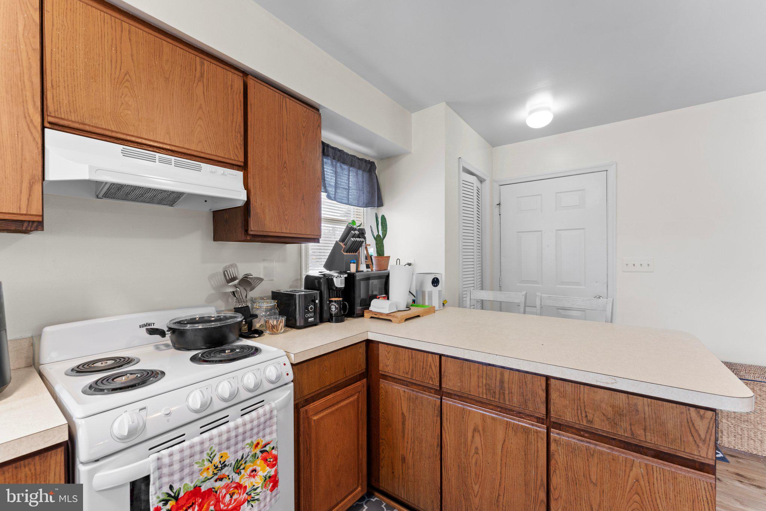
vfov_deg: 81.2
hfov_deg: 104.2
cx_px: 383
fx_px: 298
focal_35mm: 14
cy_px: 256
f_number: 8
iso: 640
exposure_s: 1/4
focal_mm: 14
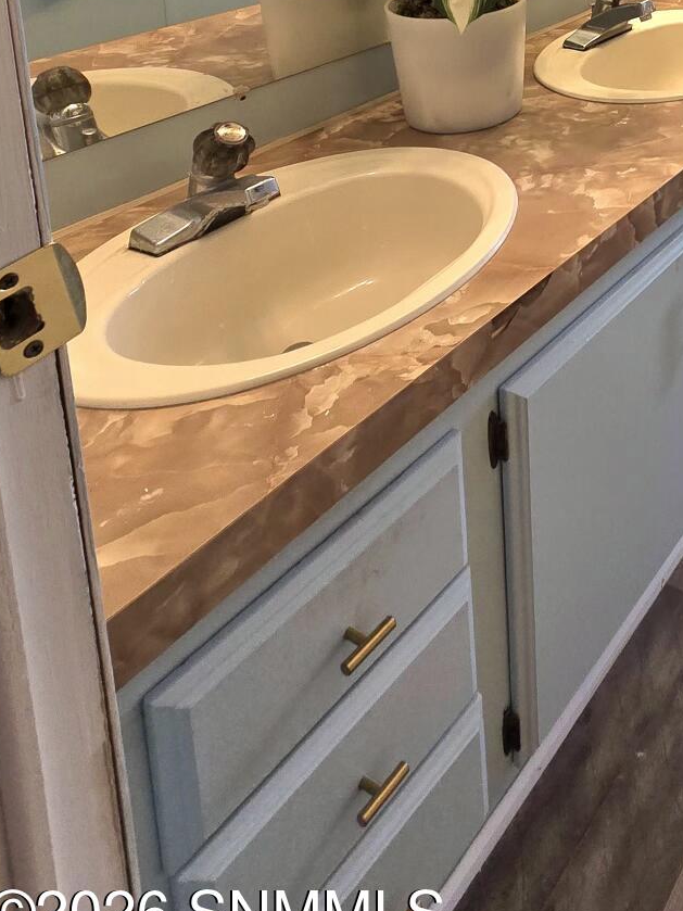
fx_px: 816
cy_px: -73
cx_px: 798
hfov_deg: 36.3
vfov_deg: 45.2
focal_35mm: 31
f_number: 2.2
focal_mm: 2.2
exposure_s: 1/60.2
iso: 64
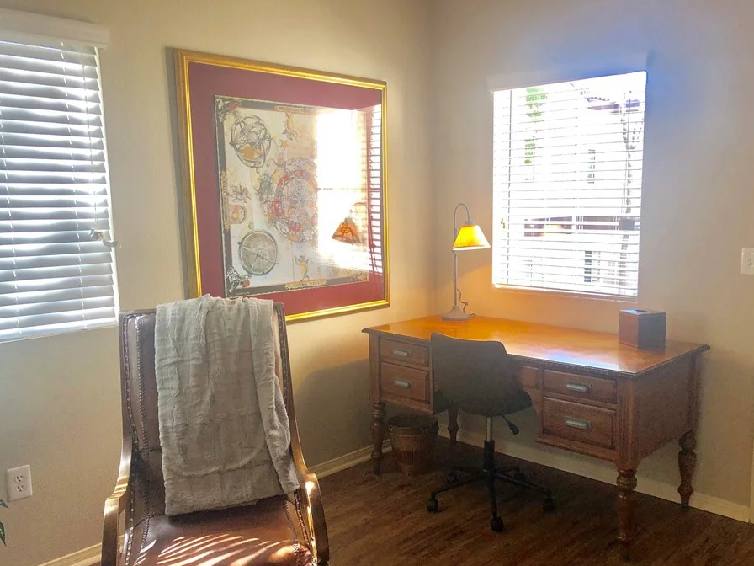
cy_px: 316
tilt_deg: -9.7
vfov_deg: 44.1
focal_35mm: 32
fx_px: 697
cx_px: 422
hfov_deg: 56.7
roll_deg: +0.1
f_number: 1.8
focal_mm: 3.99
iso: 25
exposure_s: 1/40
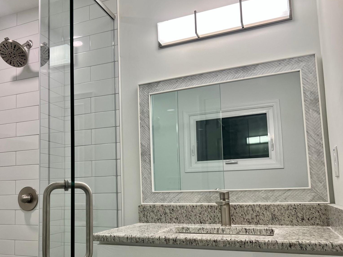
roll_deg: +1.1
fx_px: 347
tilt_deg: +3.7
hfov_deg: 51.8
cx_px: 118
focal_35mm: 35
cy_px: 156
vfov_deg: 40.5
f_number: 1.5
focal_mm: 5.7
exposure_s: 1/153
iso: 64
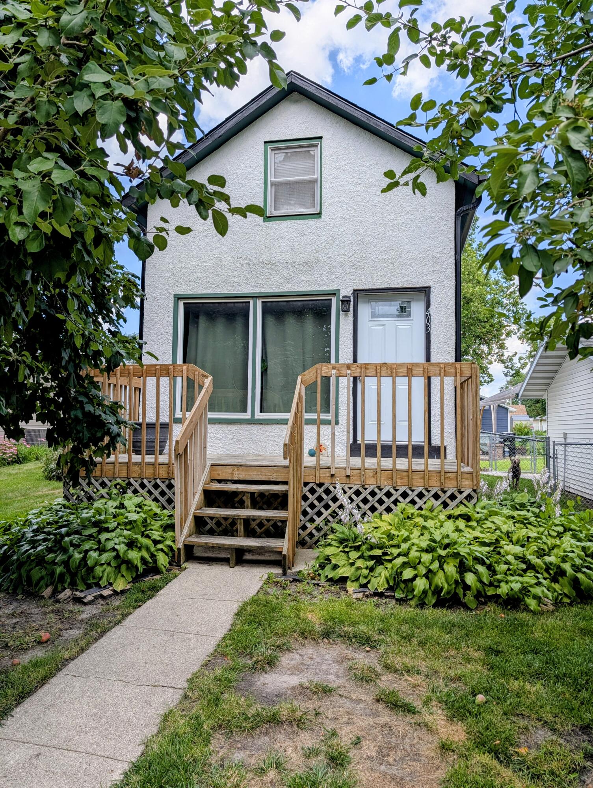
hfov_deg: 56.9
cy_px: 394
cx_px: 296
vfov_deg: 71.5
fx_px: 547
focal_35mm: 24
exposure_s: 1/917
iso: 17
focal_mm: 6.9
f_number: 1.68
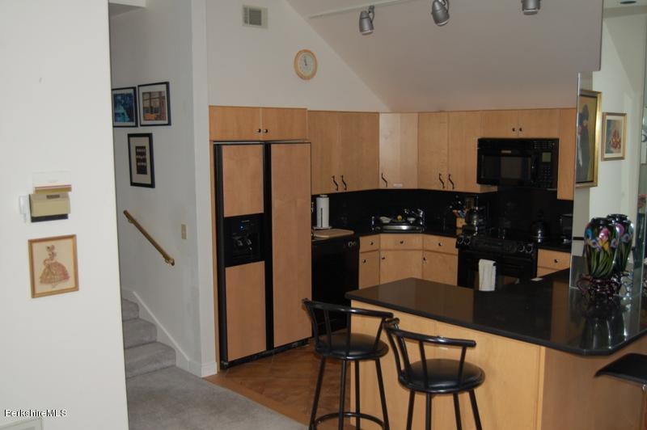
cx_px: 324
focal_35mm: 36
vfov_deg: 36.8
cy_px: 215
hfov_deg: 53.2
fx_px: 646
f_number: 4
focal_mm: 24
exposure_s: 1/60
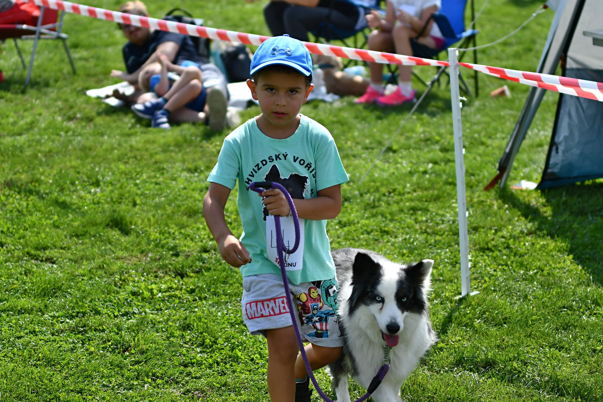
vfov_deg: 10.5
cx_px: 298
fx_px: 2194
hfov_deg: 15.6
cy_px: 245
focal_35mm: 131
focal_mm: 70
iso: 100
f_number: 2.8
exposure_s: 1/2000
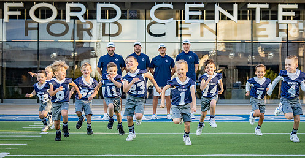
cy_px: 95
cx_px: 149
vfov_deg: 11.1
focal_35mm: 103
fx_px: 818
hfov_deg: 21.1
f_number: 4
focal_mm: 70
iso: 1000
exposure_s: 1/1250
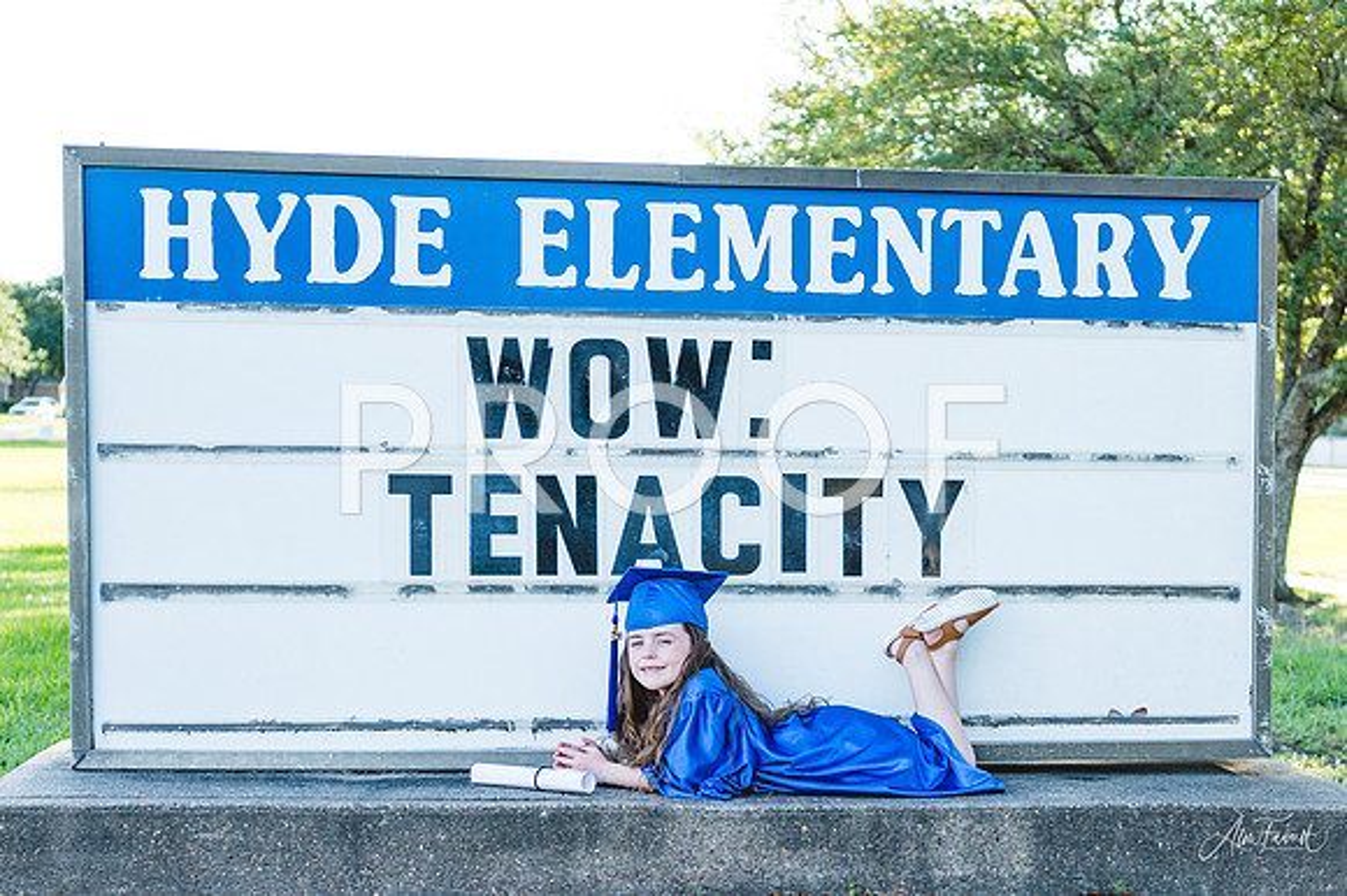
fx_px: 2475
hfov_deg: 30.3
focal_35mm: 66
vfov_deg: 20.4
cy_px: 668
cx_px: 867
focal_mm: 35
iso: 250
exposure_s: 1/800
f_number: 2.8
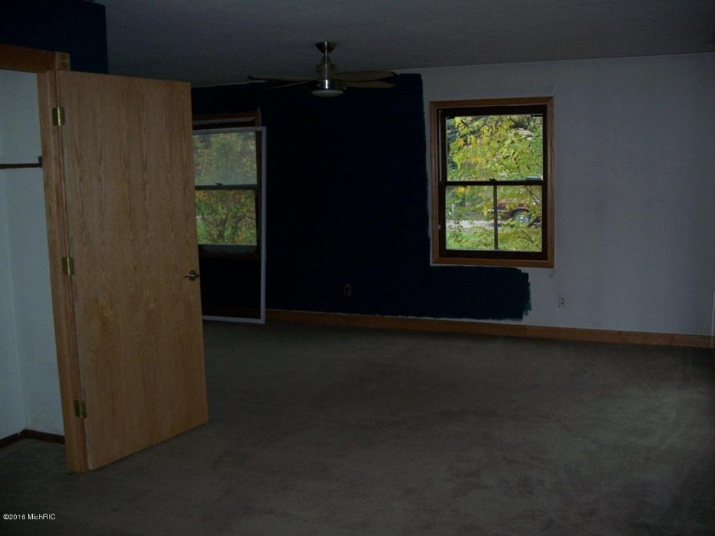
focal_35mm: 37
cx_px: 358
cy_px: 268
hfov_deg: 50.1
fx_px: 764
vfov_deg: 38.7
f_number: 2.8
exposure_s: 1/60
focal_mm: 7.8
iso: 125
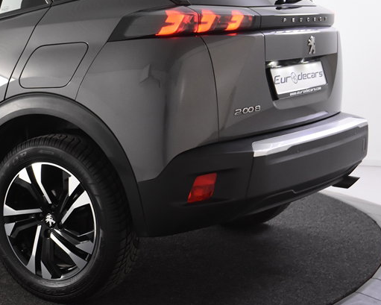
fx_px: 891
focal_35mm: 79
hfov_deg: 23.2
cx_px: 6
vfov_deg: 19.4
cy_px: 98
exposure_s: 1/80
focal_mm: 28
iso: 1600
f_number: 4.5
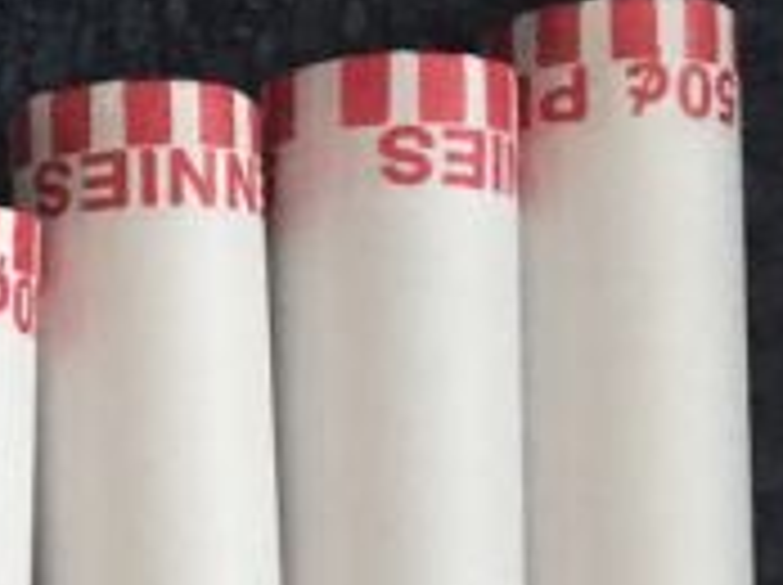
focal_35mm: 167
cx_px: -1062
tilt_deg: -86.5
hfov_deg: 10.3
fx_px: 3772
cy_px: 652
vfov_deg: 8.8
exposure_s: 1/30
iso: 250
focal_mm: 4.15
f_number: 2.2
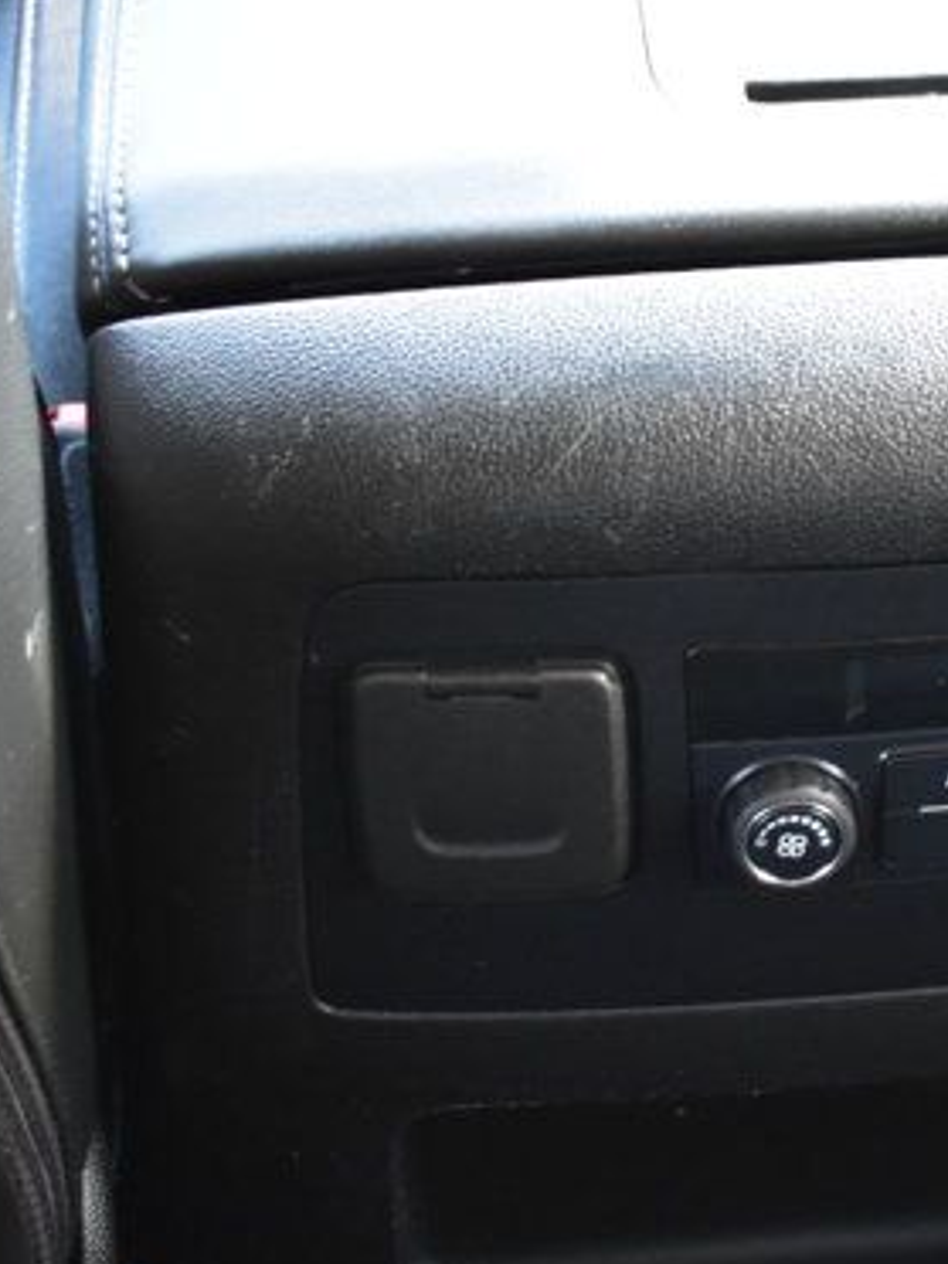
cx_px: 1145
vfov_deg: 21.5
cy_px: 707
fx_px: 3335
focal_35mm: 91
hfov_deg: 15.6
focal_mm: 23
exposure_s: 1/10
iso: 1600
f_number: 3.8
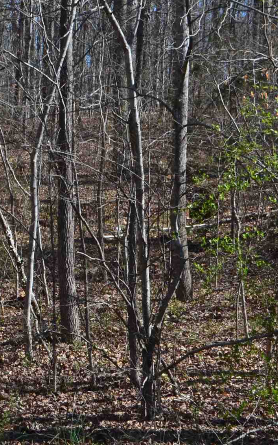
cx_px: -128
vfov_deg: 17.9
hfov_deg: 10.9
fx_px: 1406
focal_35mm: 116
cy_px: 298
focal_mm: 28
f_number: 11
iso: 200
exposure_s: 1/125
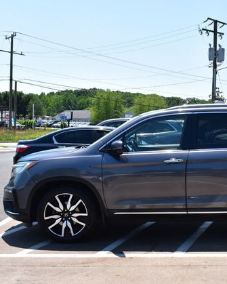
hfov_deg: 27.6
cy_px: 144
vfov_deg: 34.9
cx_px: 186
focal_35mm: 54
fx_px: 451
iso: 400
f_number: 11
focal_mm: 25
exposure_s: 1/400
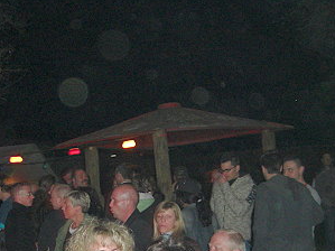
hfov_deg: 28.3
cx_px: 100
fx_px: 658
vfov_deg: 21.4
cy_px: 192
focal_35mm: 68
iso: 200
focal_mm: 7.9
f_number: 2.8
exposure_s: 1/60
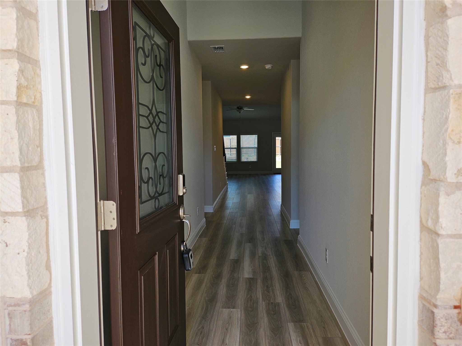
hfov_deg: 71.6
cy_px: 173
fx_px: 320
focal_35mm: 24
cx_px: 231
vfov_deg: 56.8
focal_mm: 5
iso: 50
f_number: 1.8
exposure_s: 1/373
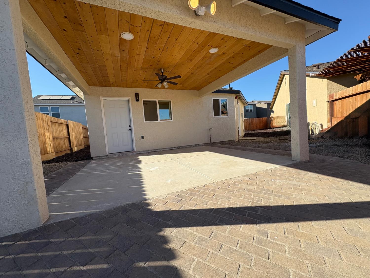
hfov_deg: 102.1
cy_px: 139
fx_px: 150
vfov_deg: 85.7
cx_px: 185
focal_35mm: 14
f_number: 2.2
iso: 40
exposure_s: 1/1477
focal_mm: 2.22
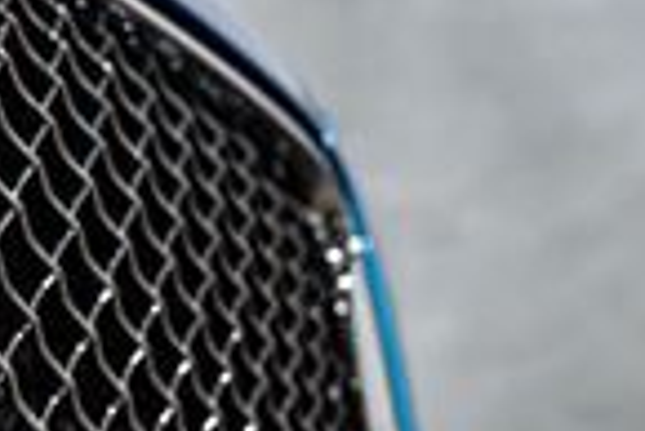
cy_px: 402
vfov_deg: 9.4
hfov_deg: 13.0
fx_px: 2618
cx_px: -445
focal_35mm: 146
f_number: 4.5
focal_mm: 33
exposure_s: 1/125
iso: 1600
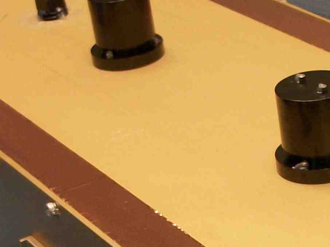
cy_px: 332
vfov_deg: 10.3
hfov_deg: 13.9
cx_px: 250
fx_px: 1344
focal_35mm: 141
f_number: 2.9
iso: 86
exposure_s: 1/60
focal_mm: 5.7
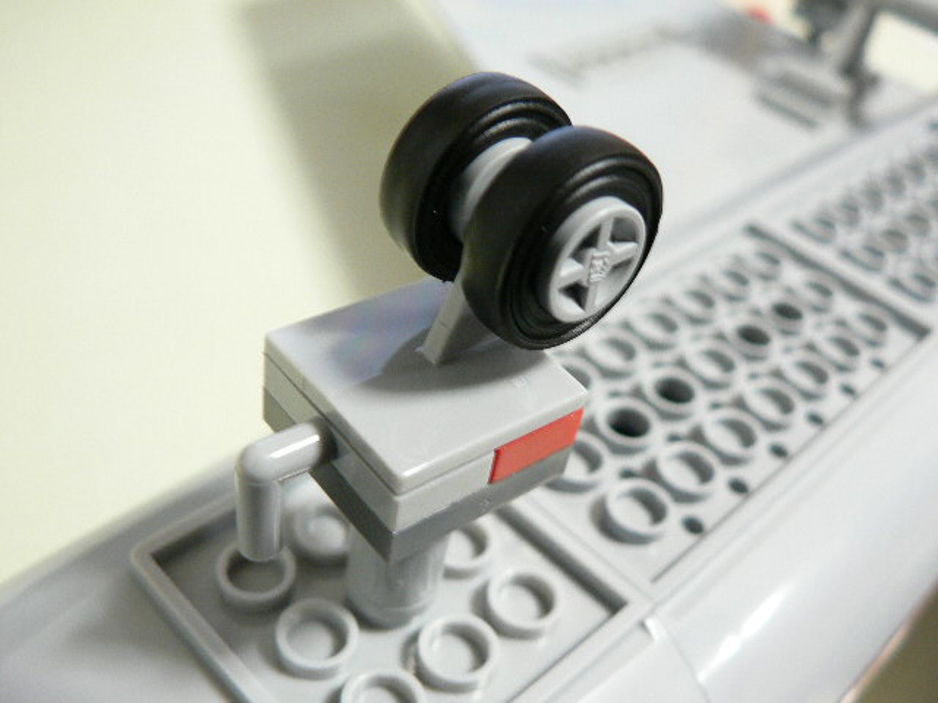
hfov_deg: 51.4
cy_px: 352
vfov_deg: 39.7
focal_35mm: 36
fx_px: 976
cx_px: 469
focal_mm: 6
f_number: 2.8
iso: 200
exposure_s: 1/10
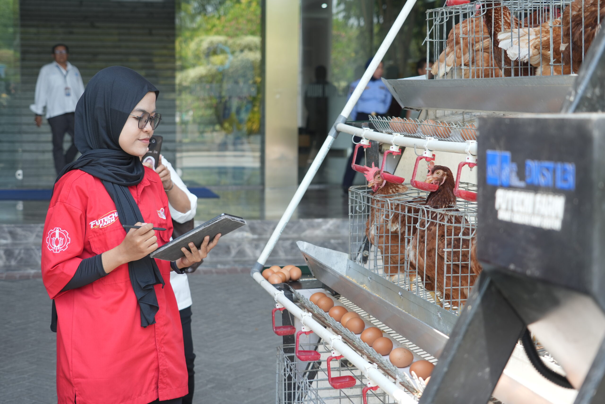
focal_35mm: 65
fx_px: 1092
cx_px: 302
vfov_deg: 20.9
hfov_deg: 31.0
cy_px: 202
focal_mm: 65
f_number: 4.5
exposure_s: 1/125
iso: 320
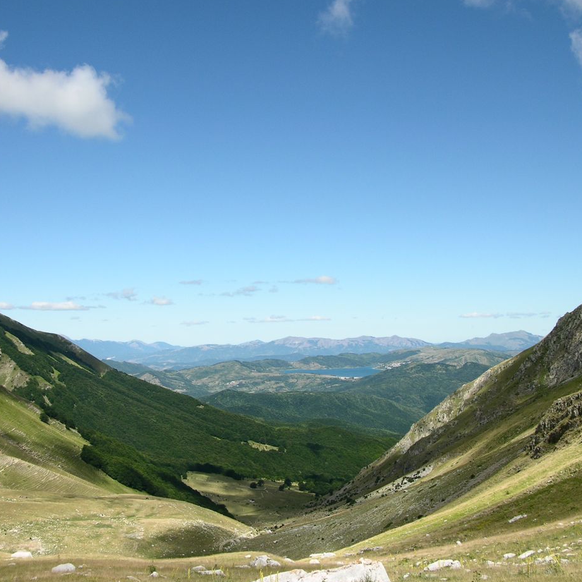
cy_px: 284
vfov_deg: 39.2
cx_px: 255
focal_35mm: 43
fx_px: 818
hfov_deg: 39.1
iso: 50
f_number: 8
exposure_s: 1/150
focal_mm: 8.9
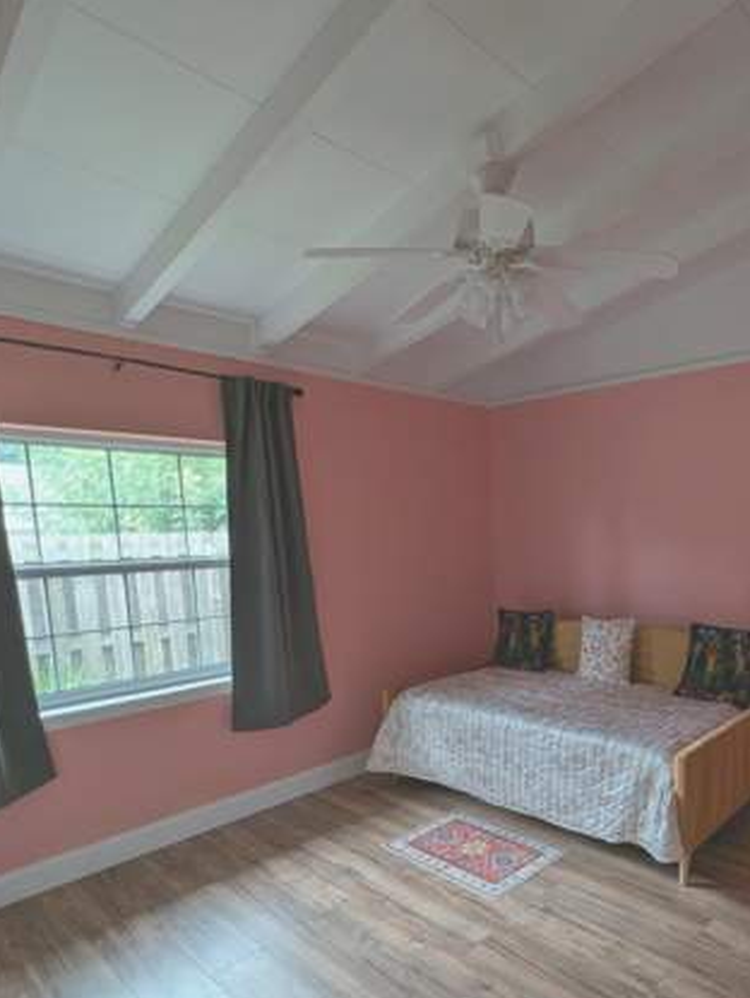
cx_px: 562
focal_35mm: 20
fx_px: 577
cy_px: 611
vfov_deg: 80.5
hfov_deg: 62.3
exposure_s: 1/23.8
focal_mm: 1.95
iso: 58
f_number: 2.2
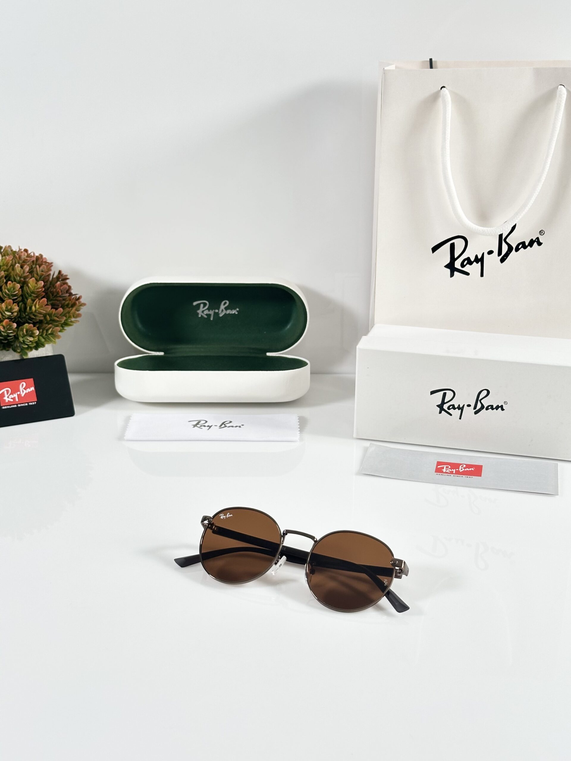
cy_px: 380
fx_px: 1056
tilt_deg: -21.3
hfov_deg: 30.3
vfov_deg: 39.7
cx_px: 286
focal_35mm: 48
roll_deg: -0.3
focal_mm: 6.86
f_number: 1.78
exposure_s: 1/102
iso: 80
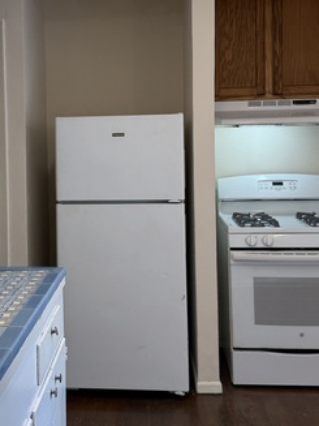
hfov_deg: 30.4
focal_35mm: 47
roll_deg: +1.6
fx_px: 578
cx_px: 87
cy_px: 167
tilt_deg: -0.6
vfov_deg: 40.2
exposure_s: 1/120
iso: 100
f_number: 1.78
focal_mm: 6.76
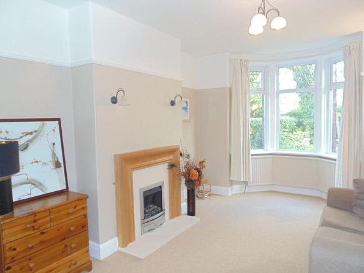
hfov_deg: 71.6
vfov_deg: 56.8
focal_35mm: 24
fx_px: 252
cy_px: 136
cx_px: 182
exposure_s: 1/30
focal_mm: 4.3
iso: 200
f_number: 3.1
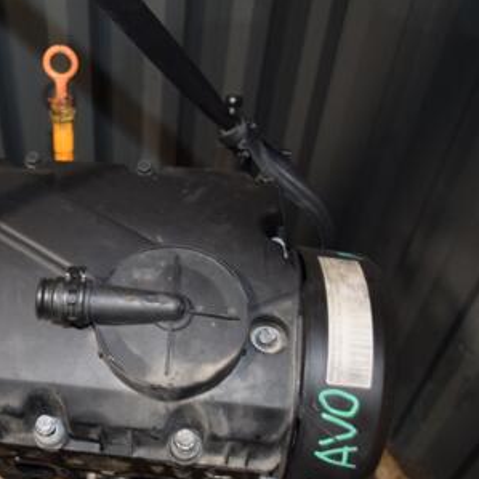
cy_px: 316
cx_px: 16
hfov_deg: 34.0
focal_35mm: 46
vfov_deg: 36.4
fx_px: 720
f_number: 5
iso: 800
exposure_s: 1/60
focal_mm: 18
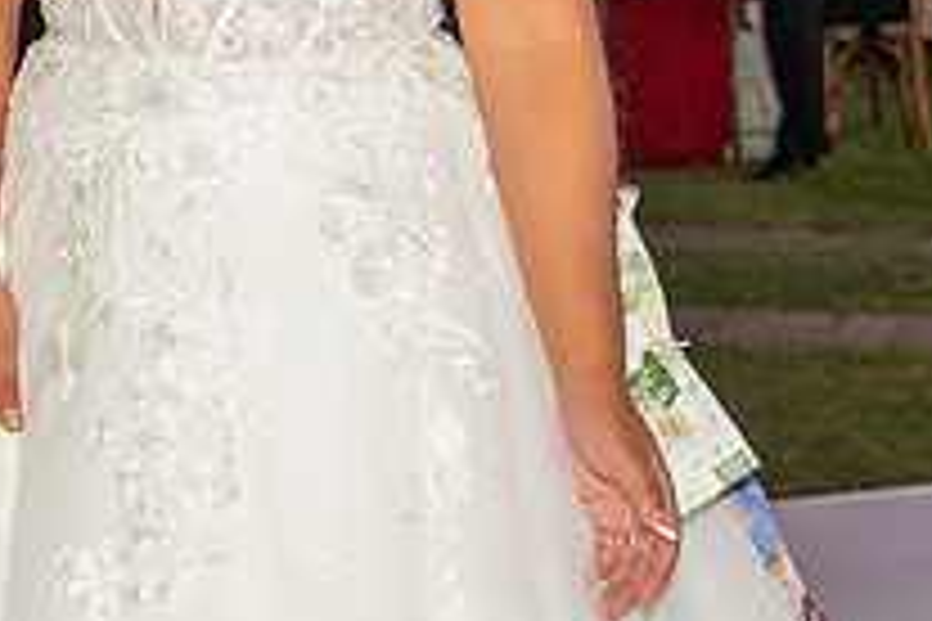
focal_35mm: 154
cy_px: -205
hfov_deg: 13.0
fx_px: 3987
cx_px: -140
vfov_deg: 8.8
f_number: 5.6
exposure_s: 1/200
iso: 2000
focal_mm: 55
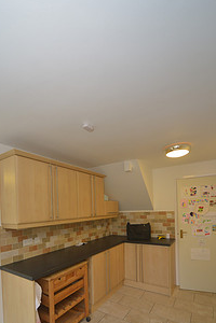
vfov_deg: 87.3
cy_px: 211
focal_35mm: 18
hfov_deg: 66.7
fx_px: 162
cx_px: 85
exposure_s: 1/30
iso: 640
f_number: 5.6
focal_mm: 12
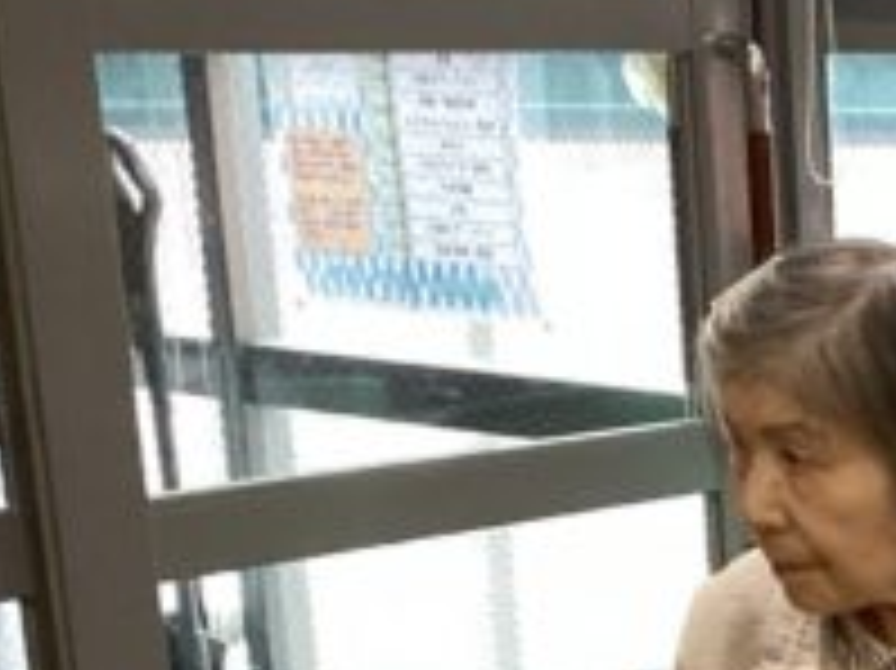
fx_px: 2820
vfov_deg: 12.9
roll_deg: -0.8
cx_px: 1333
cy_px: 978
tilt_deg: -18.8
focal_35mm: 109
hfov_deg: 16.5
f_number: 2.4
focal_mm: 3.3
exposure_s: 1/60
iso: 200
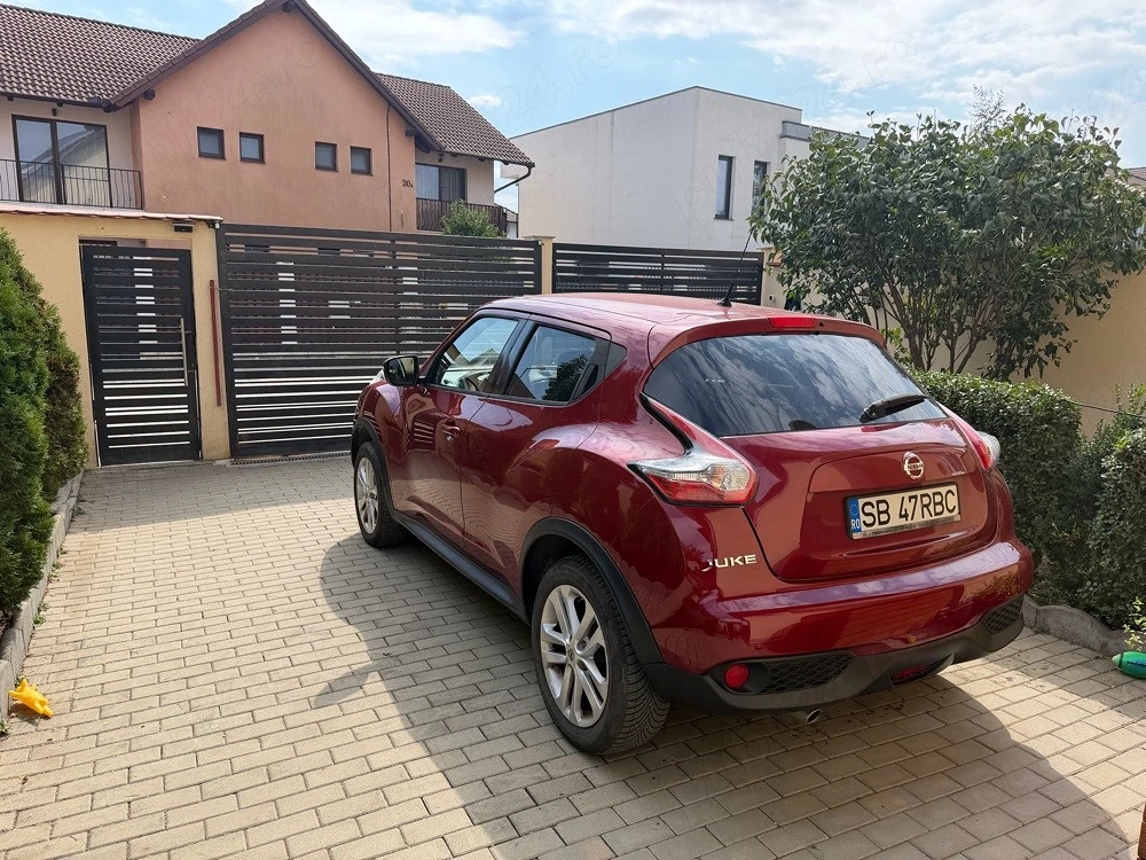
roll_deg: -0.5
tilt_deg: -10.4
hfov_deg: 71.6
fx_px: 795
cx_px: 573
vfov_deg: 56.8
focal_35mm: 24
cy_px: 430
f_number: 1.78
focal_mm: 6.76
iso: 80
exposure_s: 1/2611
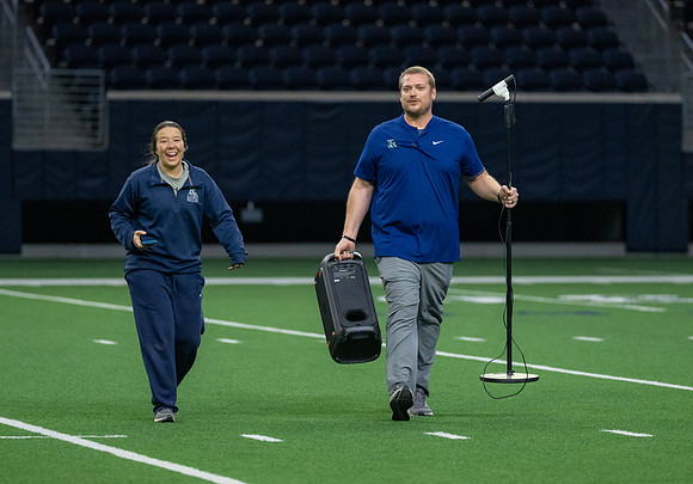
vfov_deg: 5.4
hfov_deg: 7.7
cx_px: 392
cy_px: 225
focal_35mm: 262
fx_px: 5122
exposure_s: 1/1250
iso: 5000
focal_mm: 200
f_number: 2.8
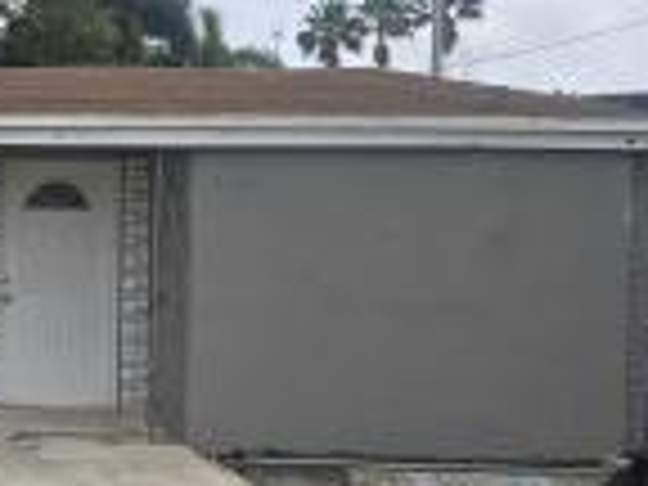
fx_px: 1198
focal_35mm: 64
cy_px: 238
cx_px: -248
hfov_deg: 25.1
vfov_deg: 22.9
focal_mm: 6.3
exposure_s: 1/807
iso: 12
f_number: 1.7
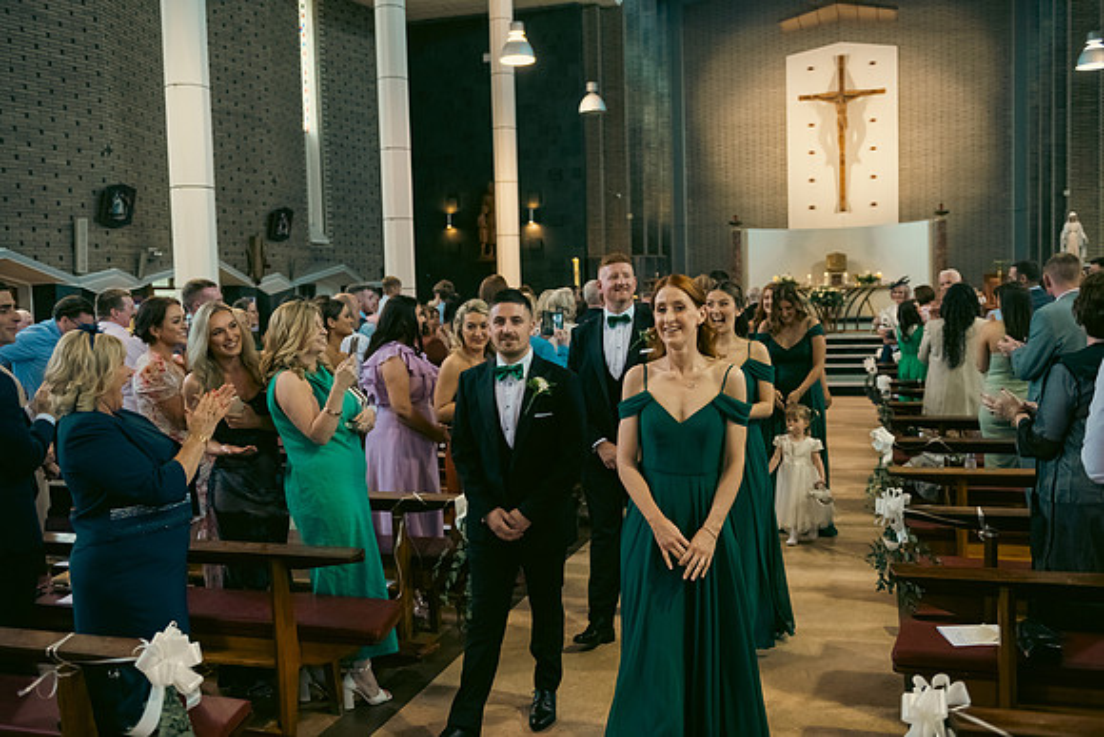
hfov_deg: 58.7
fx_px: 982
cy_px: 368
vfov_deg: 41.1
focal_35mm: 32
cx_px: 552
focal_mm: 32
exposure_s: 1/160
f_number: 3.5
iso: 1000
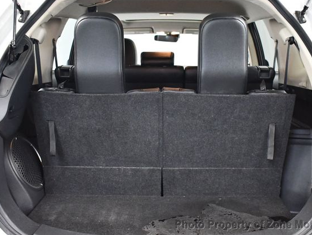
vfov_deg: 36.0
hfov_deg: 46.7
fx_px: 361
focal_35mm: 40
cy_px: 115
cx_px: 168
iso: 3600
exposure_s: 1/60
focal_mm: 18
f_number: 3.5
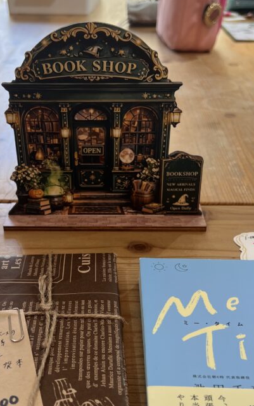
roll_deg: +1.3
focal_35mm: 44
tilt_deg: -32.4
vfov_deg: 45.2
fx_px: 487
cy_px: 223
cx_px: 110
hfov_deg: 29.2
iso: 50
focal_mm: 5.7
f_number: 1.5
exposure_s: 1/100
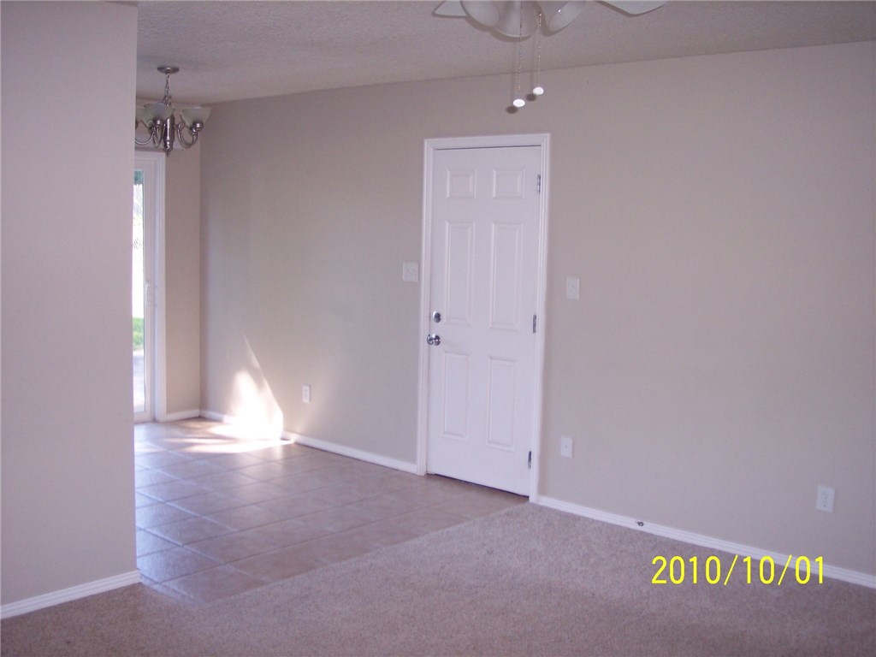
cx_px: 438
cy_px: 328
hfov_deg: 47.9
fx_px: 987
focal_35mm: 39
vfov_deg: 36.8
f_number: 2.8
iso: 140
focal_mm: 8
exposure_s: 1/60
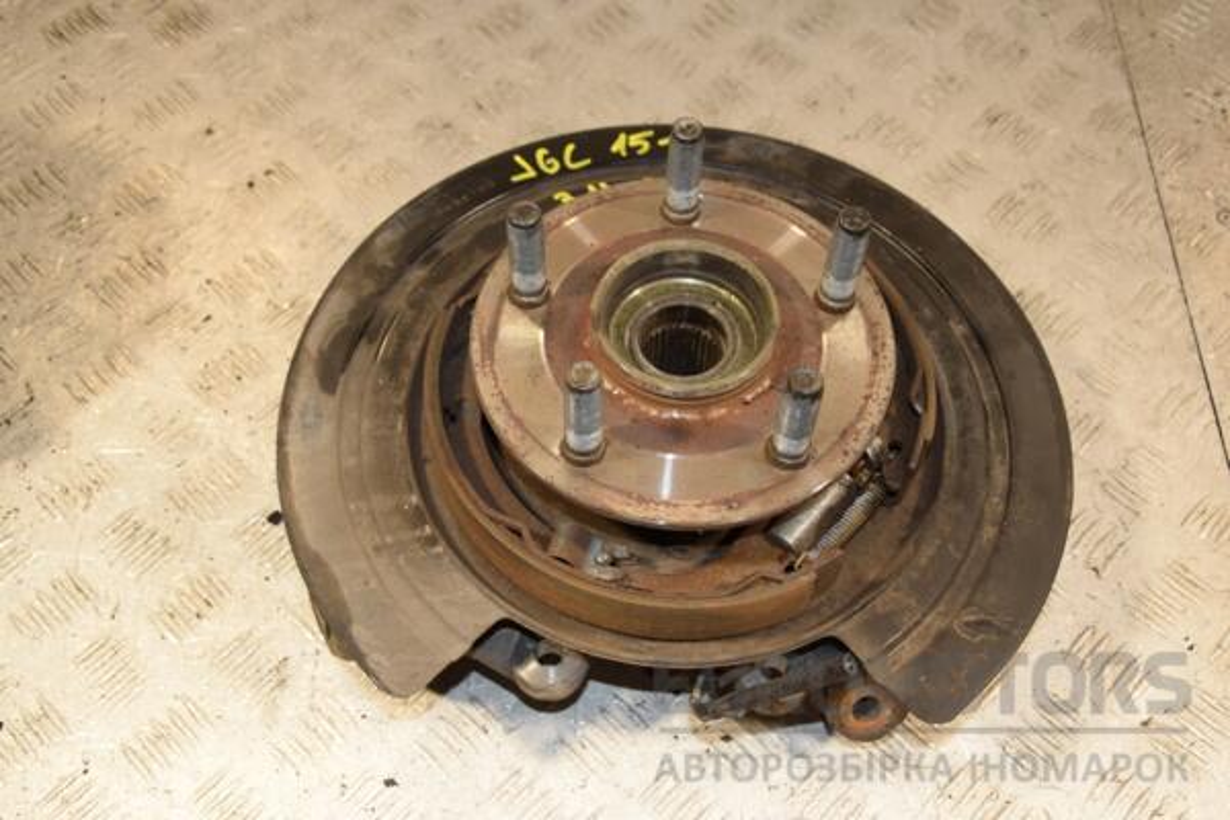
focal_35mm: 39
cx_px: 615
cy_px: 410
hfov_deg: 49.6
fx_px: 1332
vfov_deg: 34.2
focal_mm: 26
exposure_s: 1/200
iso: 800
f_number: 6.3
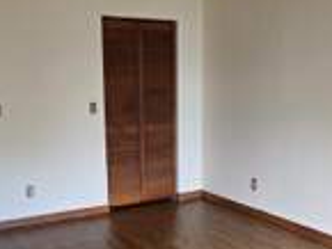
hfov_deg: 43.8
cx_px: 176
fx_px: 413
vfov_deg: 33.4
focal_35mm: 43
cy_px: 166
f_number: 2.2
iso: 250
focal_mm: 2.2
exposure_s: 1/60
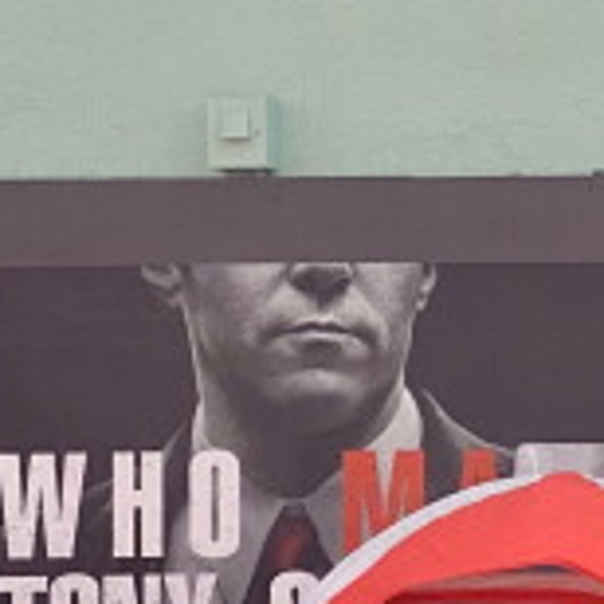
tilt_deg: +0.9
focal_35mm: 210
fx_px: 4146
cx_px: 1082
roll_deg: +0.5
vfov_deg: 8.3
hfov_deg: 8.1
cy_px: 380
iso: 20
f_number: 2
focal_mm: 6
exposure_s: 1/1089
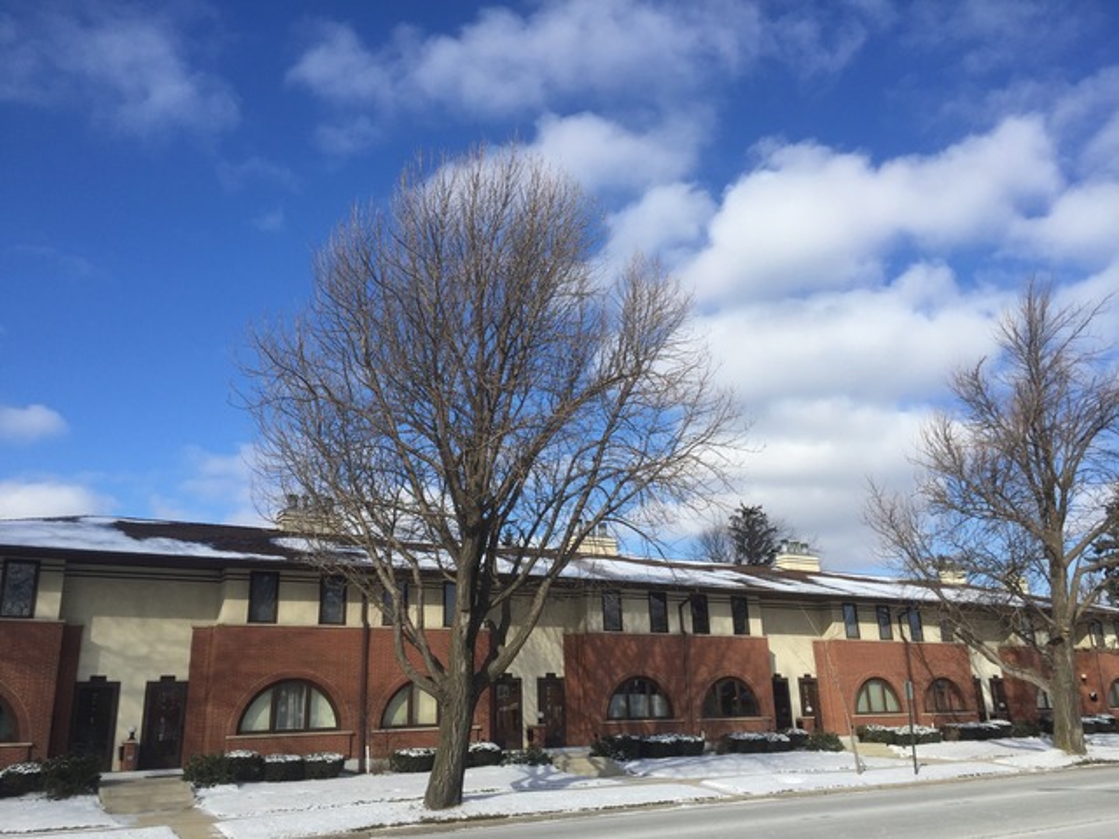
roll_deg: +0.6
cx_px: 560
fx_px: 937
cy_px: 420
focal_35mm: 29
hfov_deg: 61.7
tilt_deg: +17.6
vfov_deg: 48.2
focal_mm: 4.15
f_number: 2.2
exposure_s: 1/2475
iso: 32
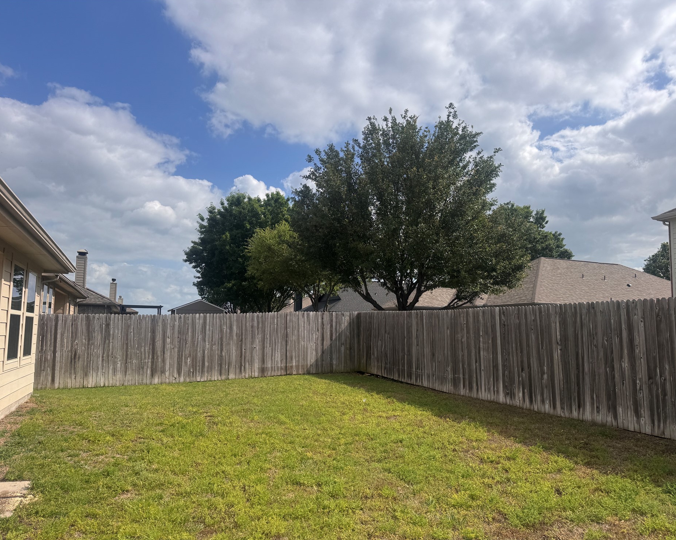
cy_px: 280
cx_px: 350
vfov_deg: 54.9
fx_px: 520
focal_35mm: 26
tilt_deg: +4.5
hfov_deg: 66.0
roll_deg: -0.9
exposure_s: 1/7092
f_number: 1.78
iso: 80
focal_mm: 6.76
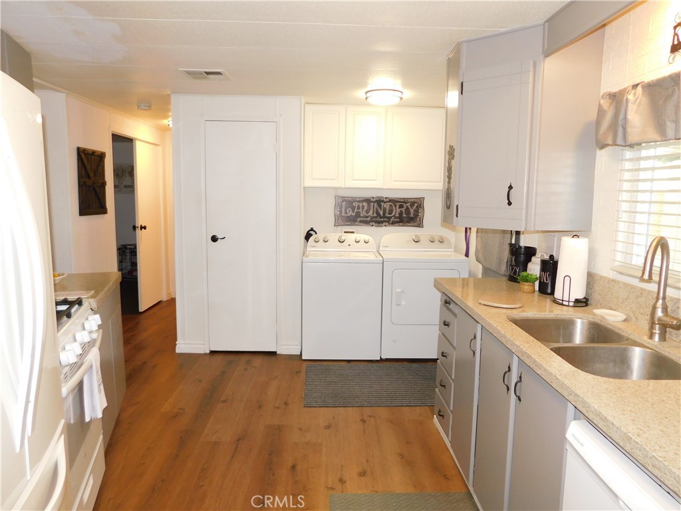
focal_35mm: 24
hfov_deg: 71.6
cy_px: 256
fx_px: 472
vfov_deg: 56.8
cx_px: 340
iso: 200
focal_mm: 4.1
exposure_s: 1/30
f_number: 3
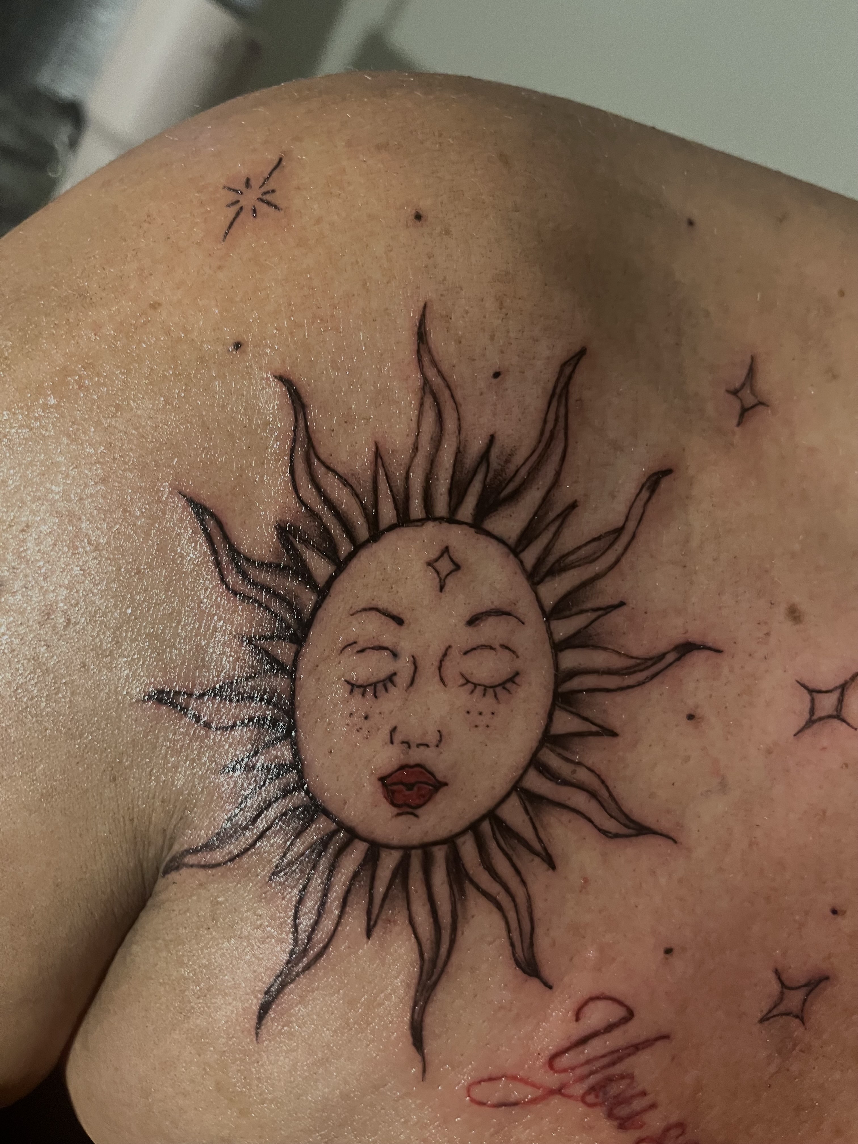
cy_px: 572
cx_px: 429
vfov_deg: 67.3
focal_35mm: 26
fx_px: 859
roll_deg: -37.5
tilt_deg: -23.7
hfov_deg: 53.1
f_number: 1.6
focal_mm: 5.1
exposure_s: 1/40
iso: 400
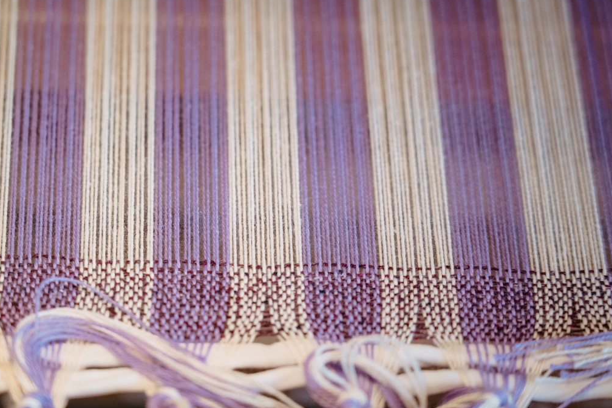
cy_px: 196
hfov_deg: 16.4
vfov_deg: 11.0
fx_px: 2125
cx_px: 249
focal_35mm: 125
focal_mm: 105
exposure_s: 1/200
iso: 1600
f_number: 4
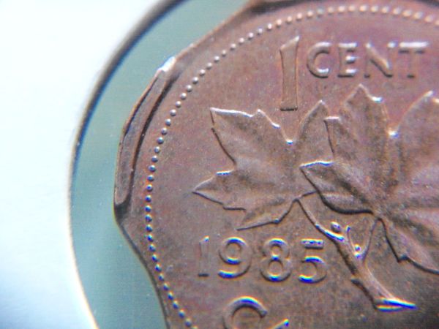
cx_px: 220
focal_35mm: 90
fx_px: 1141
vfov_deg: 16.4
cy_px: 164
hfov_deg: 21.8
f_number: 3.8
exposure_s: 1/20
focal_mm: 16
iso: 400
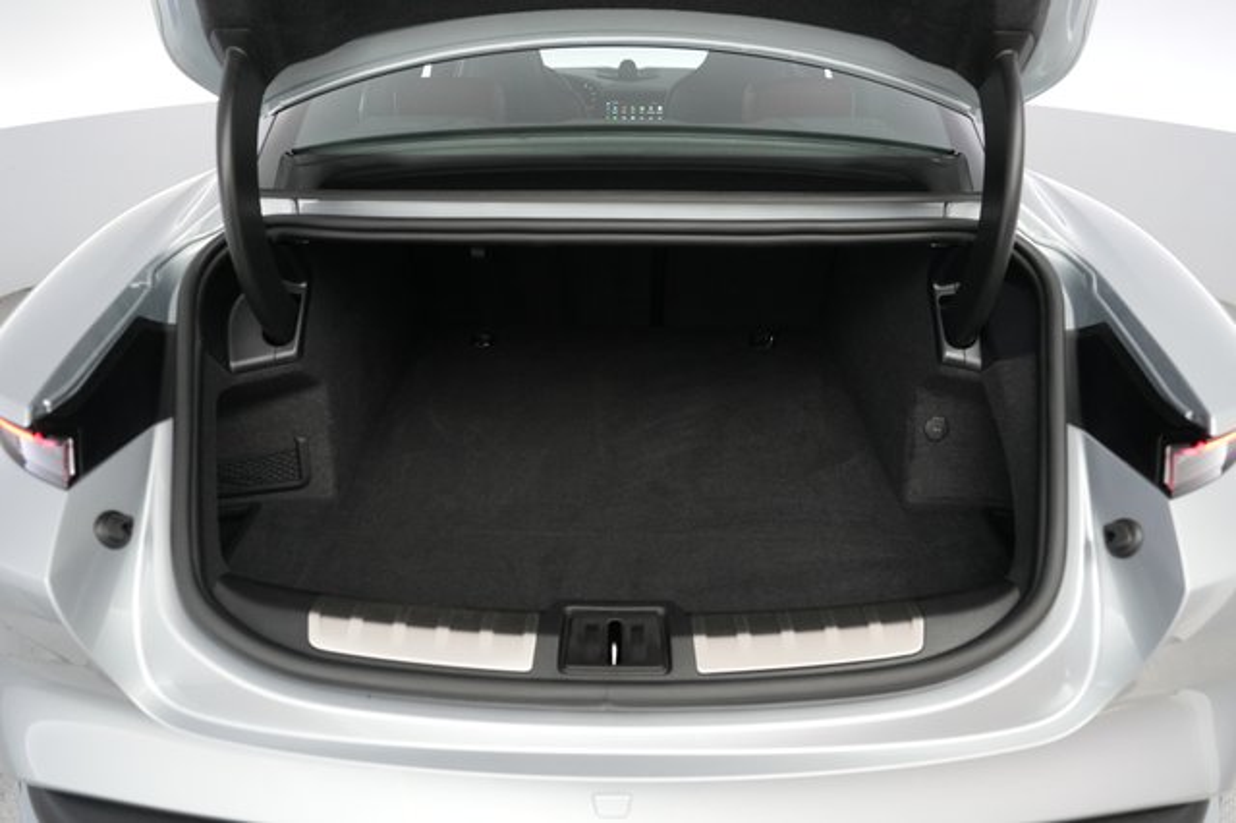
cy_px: 412
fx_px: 824
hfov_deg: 73.8
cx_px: 618
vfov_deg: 53.1
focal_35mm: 24
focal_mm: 24
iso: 4000
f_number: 2.8
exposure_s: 1/160
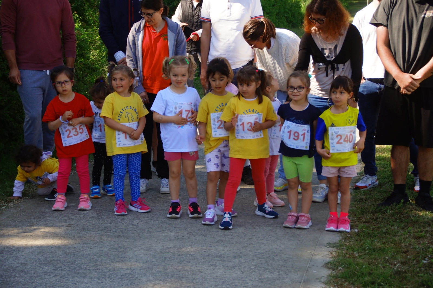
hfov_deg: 24.6
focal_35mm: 82
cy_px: 144
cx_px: 216
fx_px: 991
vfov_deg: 16.5
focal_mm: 55
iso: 500
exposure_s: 1/640
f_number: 5
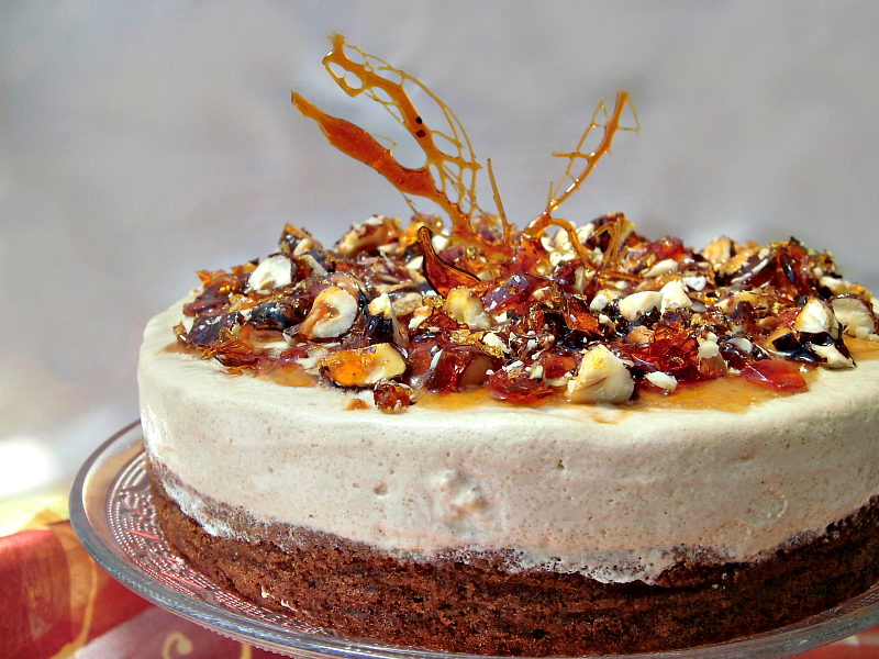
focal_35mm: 47
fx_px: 1193
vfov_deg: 30.9
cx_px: 440
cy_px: 330
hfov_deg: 40.4
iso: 100
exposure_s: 1/640
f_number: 3.4
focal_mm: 8.3
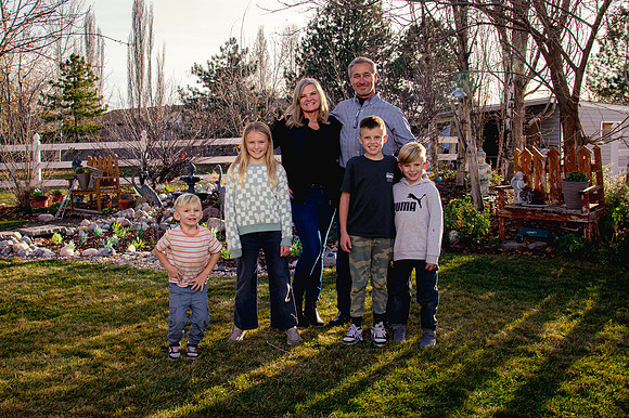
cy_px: 181
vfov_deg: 36.8
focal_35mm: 36
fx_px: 629
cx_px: 283
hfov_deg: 53.1
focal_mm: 24
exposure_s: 1/320
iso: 500
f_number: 8
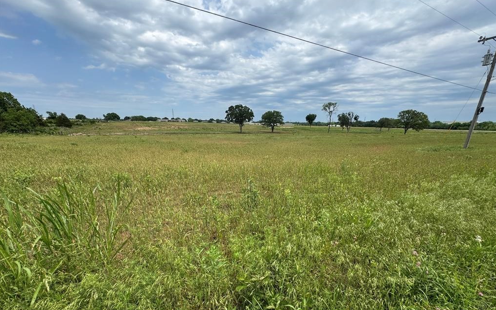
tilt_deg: -15.9
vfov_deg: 74.2
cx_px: 250
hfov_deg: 101.5
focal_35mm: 15
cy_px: 182
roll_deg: -0.9
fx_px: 203
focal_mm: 2.22
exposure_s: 1/1672
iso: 50
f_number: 2.2
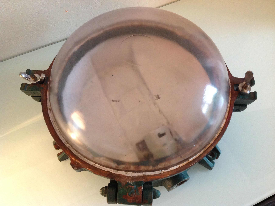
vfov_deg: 40.6
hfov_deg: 52.7
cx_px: 138
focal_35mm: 35
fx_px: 278
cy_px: 103
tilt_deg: -61.5
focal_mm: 4.28
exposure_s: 1/17
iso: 250
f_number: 2.4
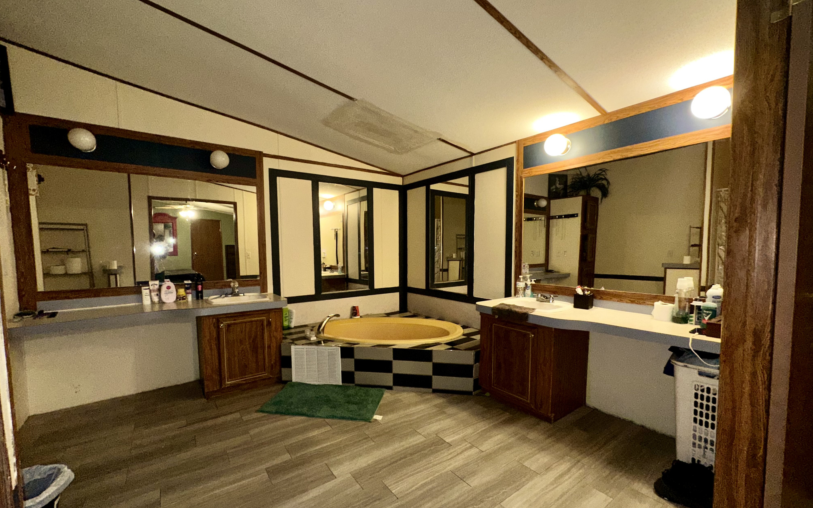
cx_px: 402
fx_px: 332
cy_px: 274
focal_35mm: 15
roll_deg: +0.4
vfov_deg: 74.7
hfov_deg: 101.5
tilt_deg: -3.9
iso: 100
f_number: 2.2
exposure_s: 1/60
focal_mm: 2.22
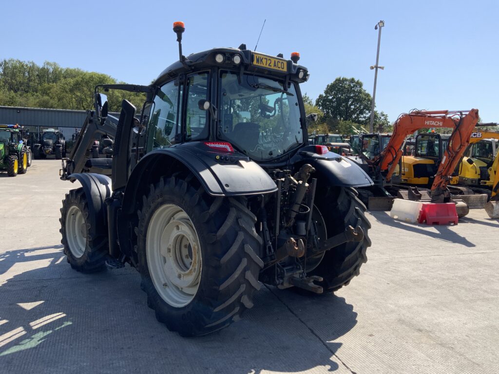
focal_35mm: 29
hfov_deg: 61.7
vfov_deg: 48.2
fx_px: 418
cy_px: 187
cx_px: 250
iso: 16
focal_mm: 3
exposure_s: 1/1730
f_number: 1.8
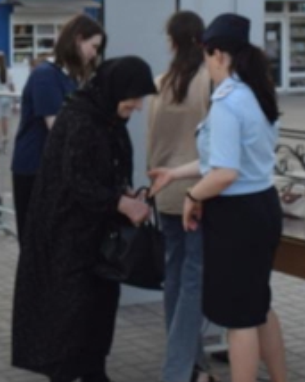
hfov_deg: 16.8
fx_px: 1005
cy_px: 114
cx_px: -9
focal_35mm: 89
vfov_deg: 21.4
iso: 110
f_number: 5.6
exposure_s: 1/125
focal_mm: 18
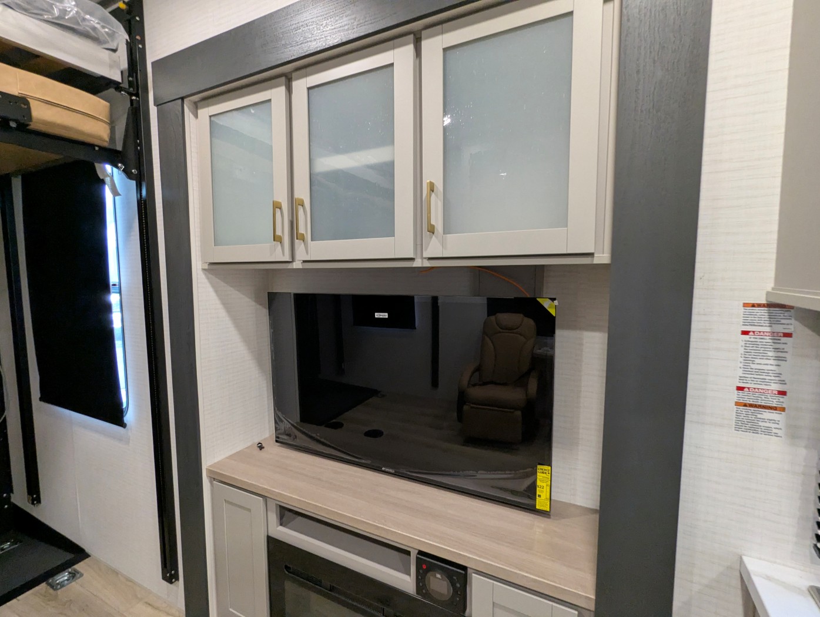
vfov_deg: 78.2
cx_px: 410
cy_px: 308
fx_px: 380
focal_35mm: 16
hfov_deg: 94.4
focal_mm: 2.35
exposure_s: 1/36.8
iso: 372
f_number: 2.2
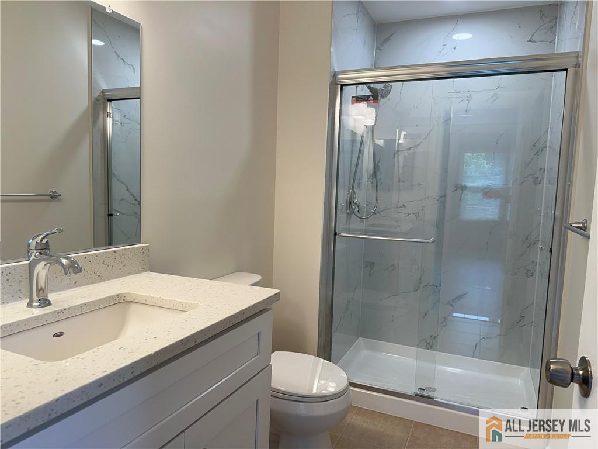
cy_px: 224
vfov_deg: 56.8
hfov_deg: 71.6
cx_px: 299
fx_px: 415
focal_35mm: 24
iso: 50
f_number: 1.78
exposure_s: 1/122
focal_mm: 6.86
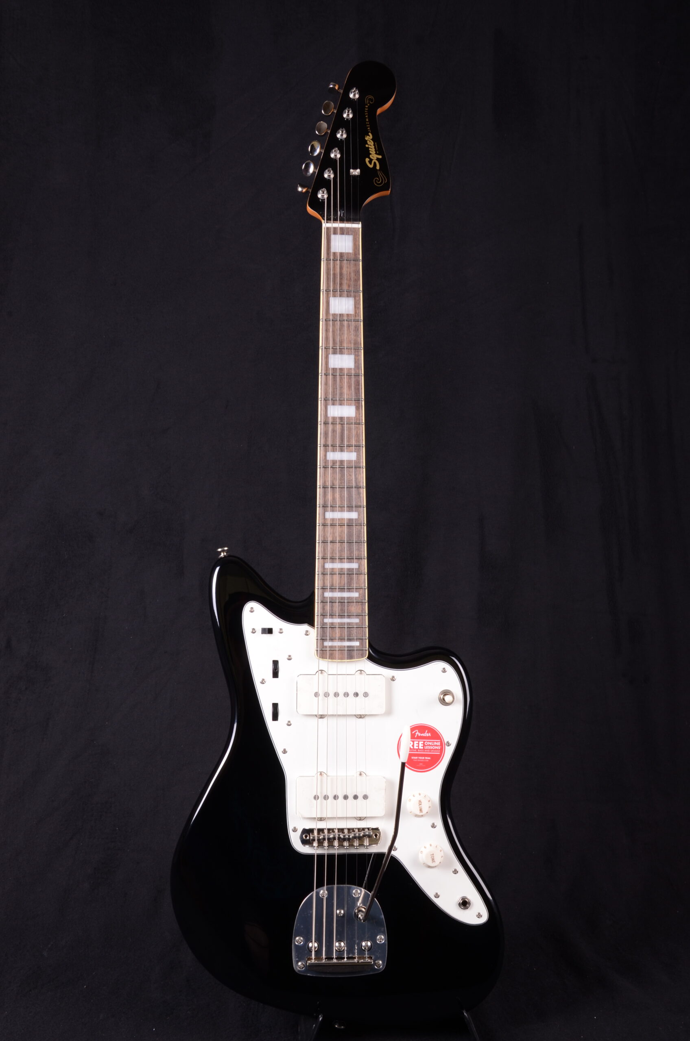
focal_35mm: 39
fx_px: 1126
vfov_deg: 49.6
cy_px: 520
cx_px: 345
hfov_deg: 34.1
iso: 200
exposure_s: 1/200
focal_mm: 26
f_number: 11
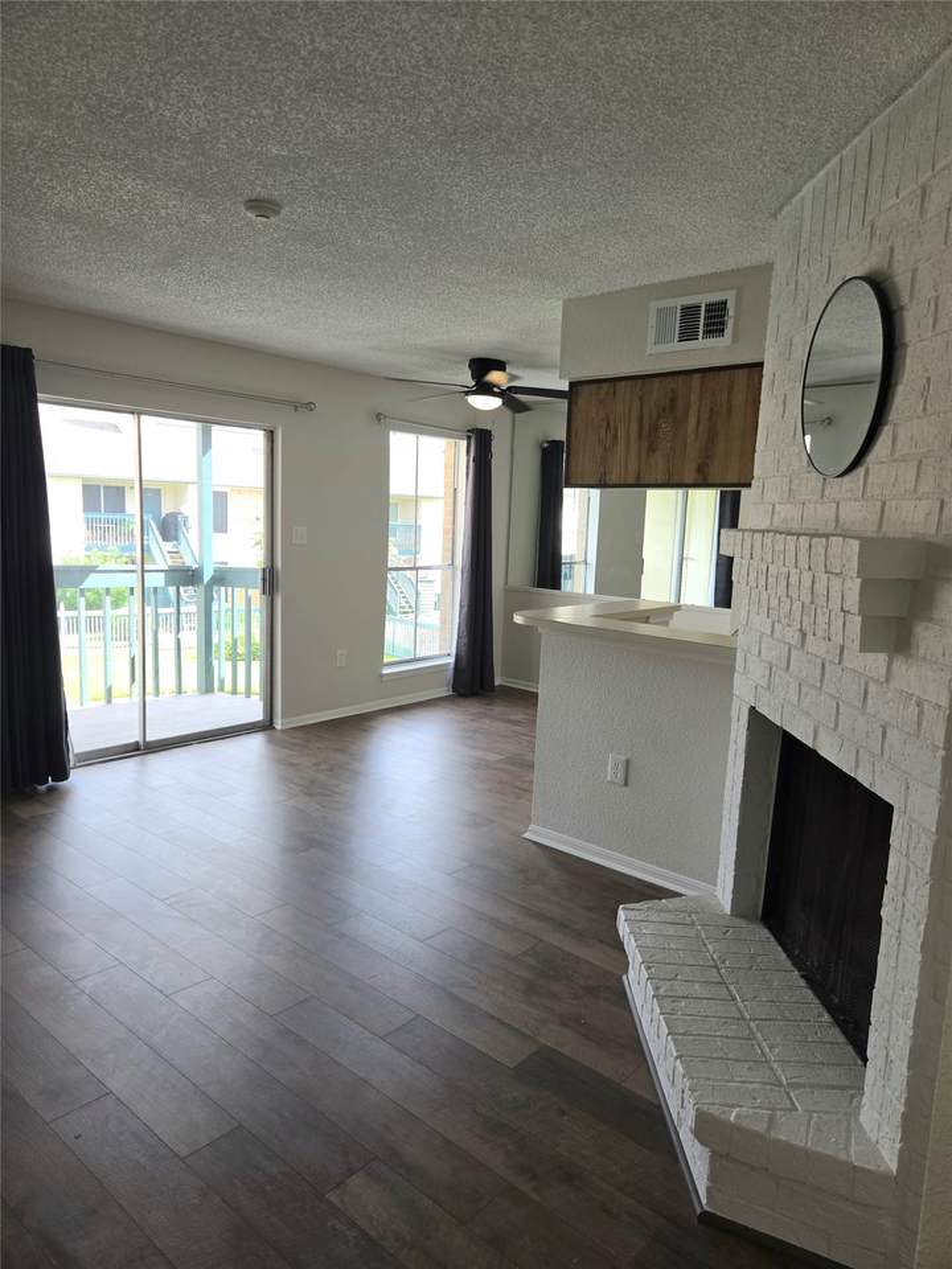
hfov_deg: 58.9
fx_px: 843
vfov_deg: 73.9
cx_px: 476
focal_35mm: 23
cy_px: 634
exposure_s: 1/120
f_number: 1.8
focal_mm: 5.4
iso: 32
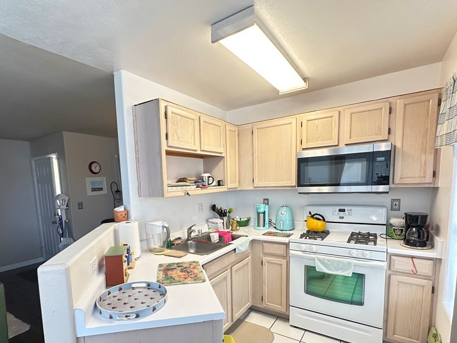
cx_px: 200
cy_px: 213
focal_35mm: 19
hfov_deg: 84.3
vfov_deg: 67.7
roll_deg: +1.6
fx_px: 251
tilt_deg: -6.4
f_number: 2.2
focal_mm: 2.22
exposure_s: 1/120
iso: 320
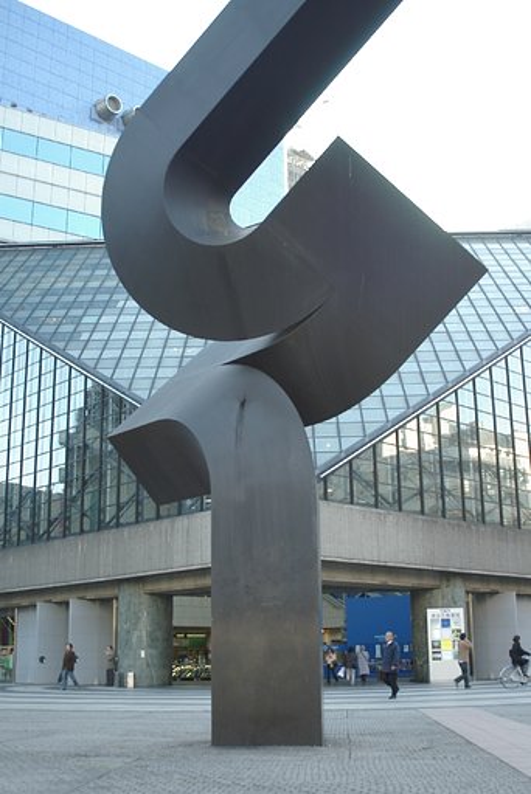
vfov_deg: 46.4
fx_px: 928
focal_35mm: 42
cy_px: 397
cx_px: 266
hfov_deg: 31.9
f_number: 4.5
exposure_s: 1/60
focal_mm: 28
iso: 200
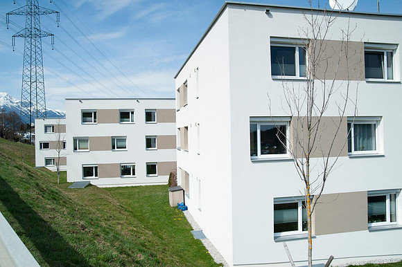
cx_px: 201
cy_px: 134
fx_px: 312
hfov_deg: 65.5
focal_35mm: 28
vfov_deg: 46.4
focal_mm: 28
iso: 200
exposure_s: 1/500
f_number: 11
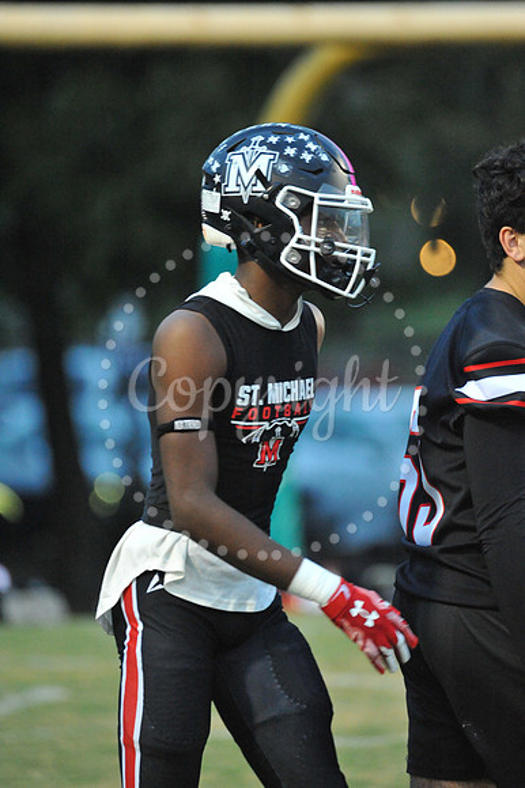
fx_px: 10074
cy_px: 394
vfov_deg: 4.5
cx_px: 262
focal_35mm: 460
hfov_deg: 3.0
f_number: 6.3
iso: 6400
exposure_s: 1/200
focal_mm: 460
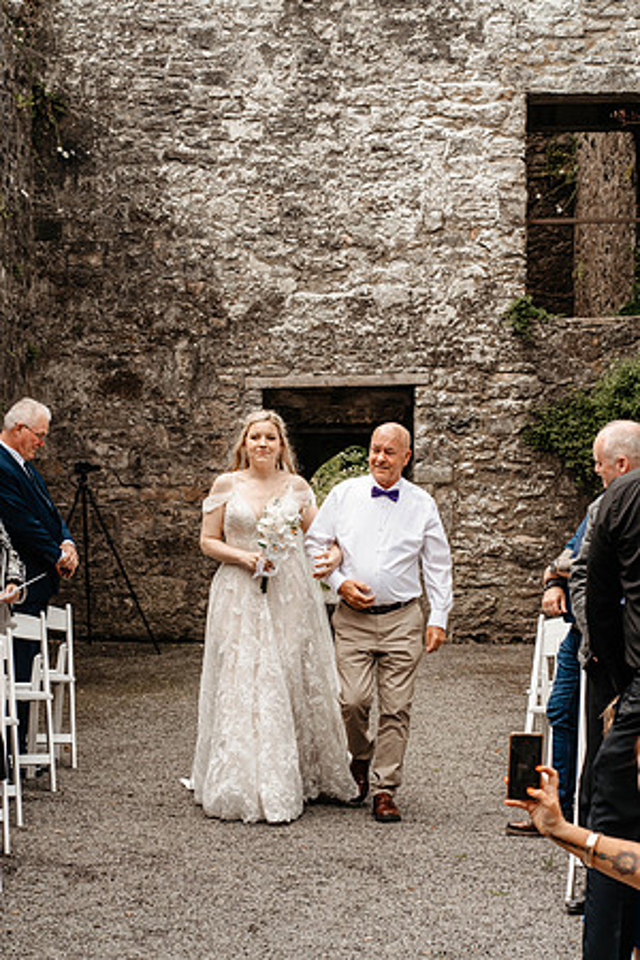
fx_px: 2266
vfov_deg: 23.9
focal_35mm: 85
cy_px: 480
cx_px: 320
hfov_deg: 16.1
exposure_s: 1/320
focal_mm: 85
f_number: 9
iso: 500
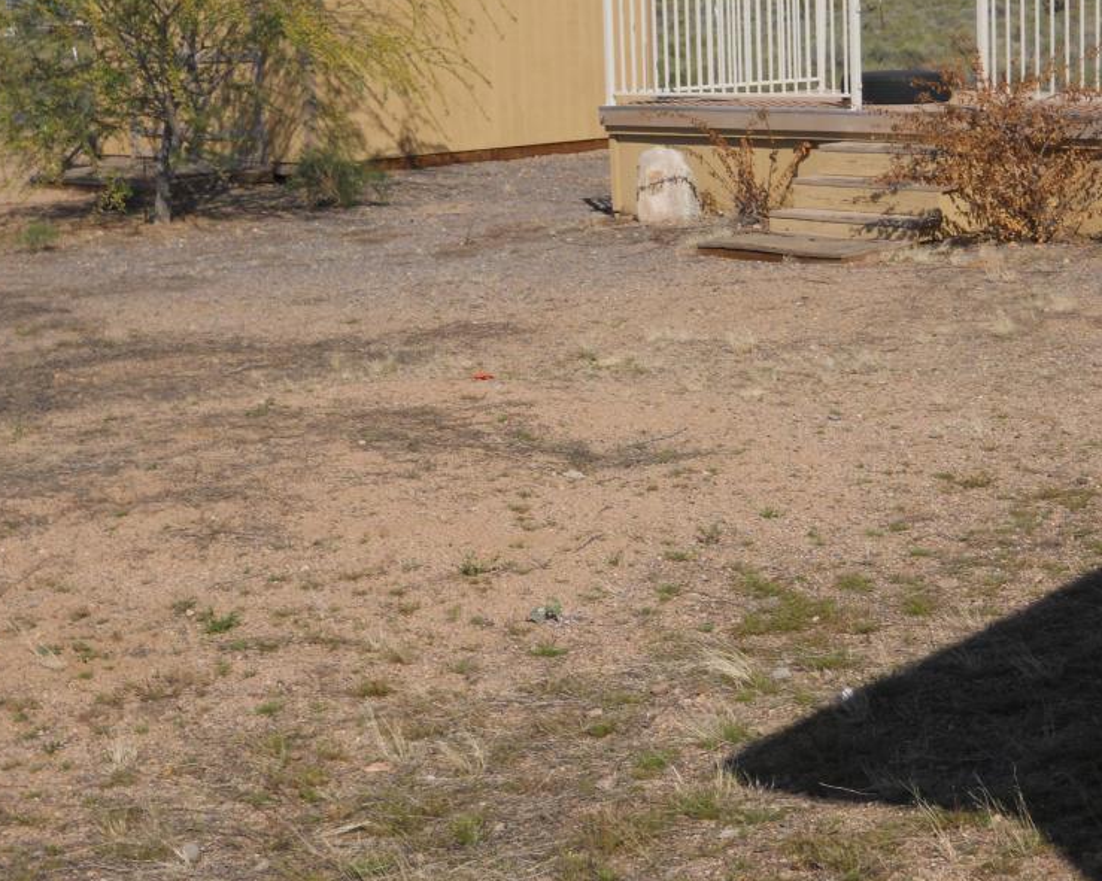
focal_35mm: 73
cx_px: 674
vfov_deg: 21.0
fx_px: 2381
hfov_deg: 26.0
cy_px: 392
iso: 80
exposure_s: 1/320
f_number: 7.4
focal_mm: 9.6
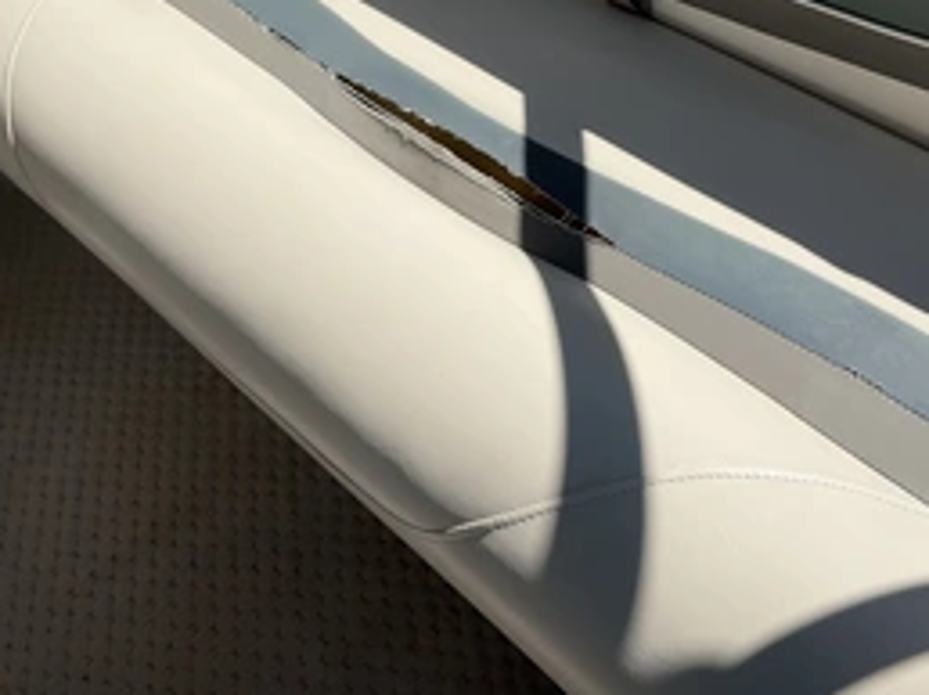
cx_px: 526
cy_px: 230
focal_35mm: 45
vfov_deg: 31.9
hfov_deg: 42.0
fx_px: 1207
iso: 25
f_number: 1.8
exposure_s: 1/3125
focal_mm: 3
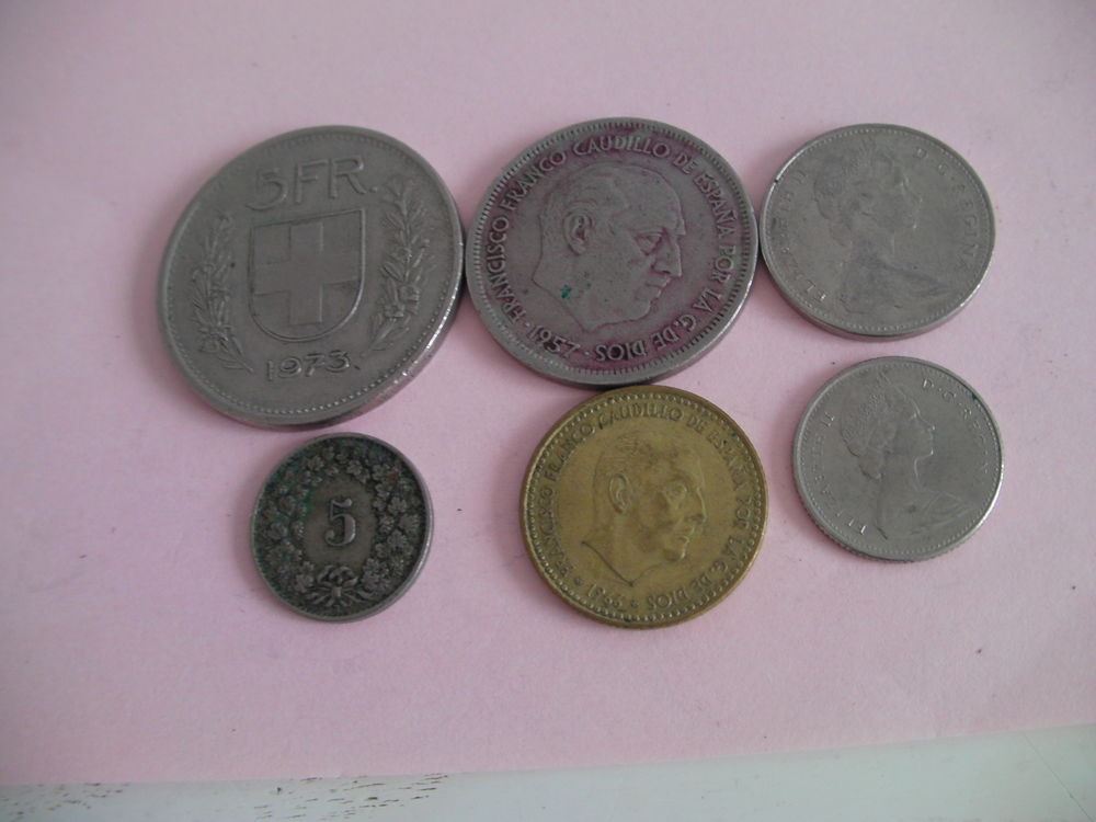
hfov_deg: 49.0
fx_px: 1203
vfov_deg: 37.7
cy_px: 411
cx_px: 548
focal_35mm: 38
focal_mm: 6.3
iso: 72
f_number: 3.5
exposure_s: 1/30
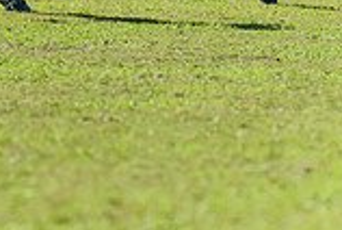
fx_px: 9213
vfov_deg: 1.4
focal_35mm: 968
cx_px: -230
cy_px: -166
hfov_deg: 2.1
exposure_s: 1/2500
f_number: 5
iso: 800
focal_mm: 240
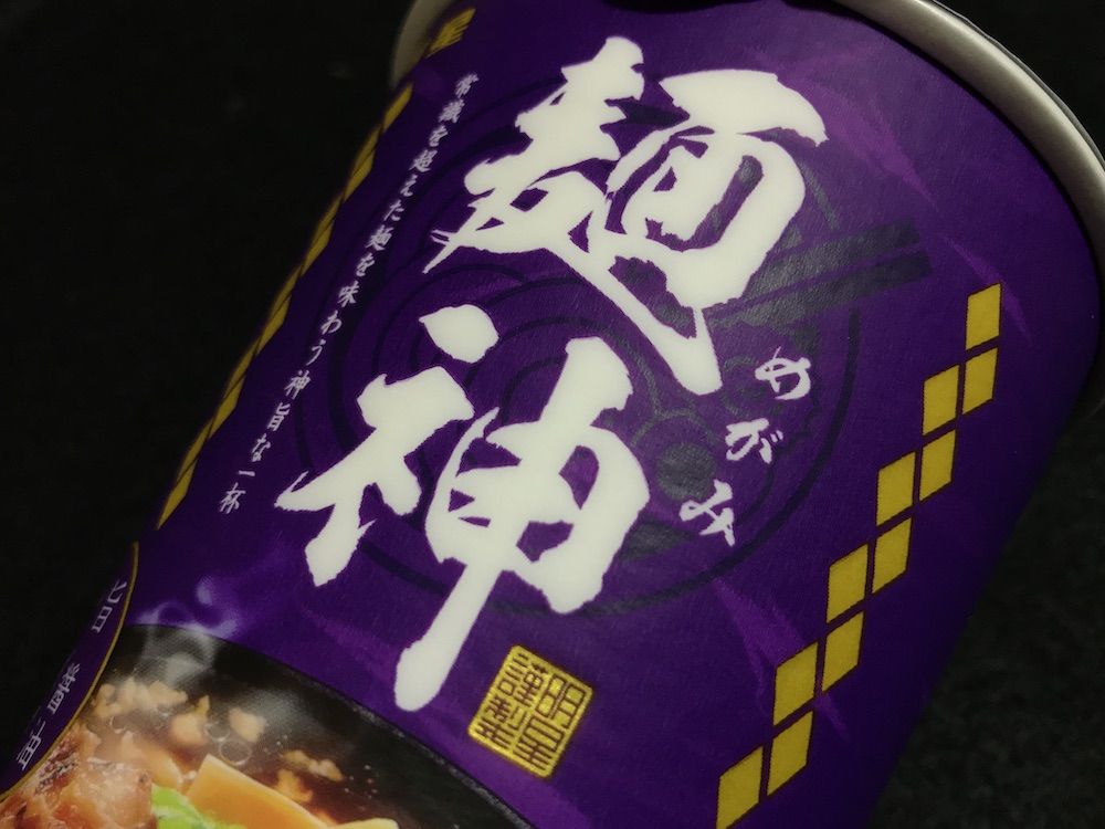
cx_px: 552
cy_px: 414
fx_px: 894
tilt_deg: -55.4
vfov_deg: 49.7
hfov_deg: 63.4
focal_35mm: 28
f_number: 1.8
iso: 64
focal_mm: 3.99
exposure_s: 1/30
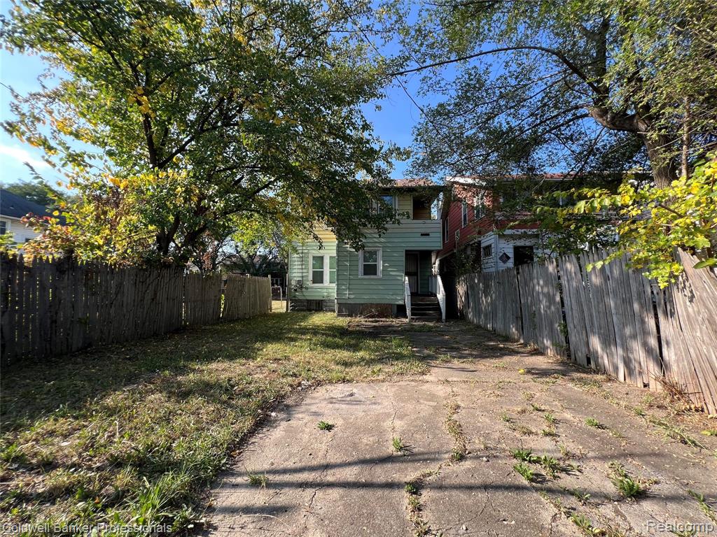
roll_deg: +1.2
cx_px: 358
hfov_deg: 106.2
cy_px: 268
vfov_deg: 89.9
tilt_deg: +3.6
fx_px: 269
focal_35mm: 13
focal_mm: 1.57
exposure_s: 1/310
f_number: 1.8
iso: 32
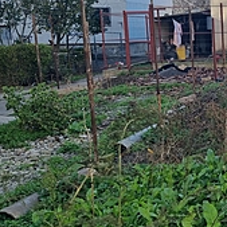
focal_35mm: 68
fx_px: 505
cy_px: 77
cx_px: 320
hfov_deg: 22.0
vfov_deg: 25.2
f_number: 1.8
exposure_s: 1/1532
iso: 50
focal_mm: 5.4
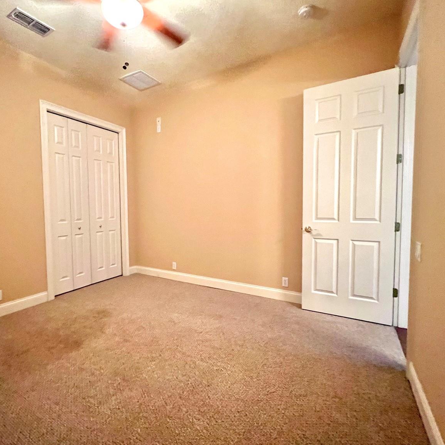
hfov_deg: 86.9
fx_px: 233
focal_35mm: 16
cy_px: 219
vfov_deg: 87.4
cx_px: 191
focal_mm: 1.57
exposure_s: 1/40
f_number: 1.8
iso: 640
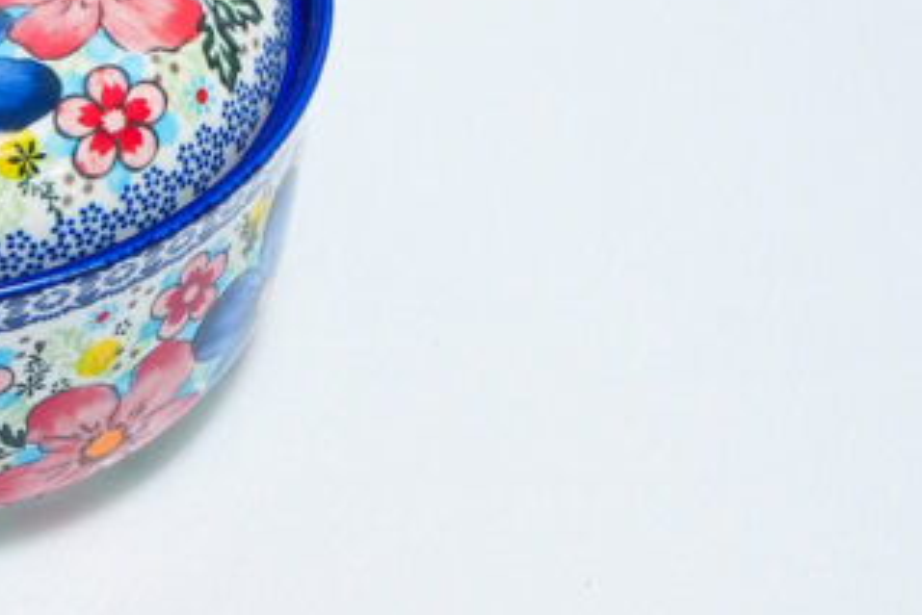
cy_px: 97
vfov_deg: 12.0
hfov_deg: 17.5
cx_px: 17
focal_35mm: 114
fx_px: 2921
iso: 2500
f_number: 9
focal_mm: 35
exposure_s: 1/160
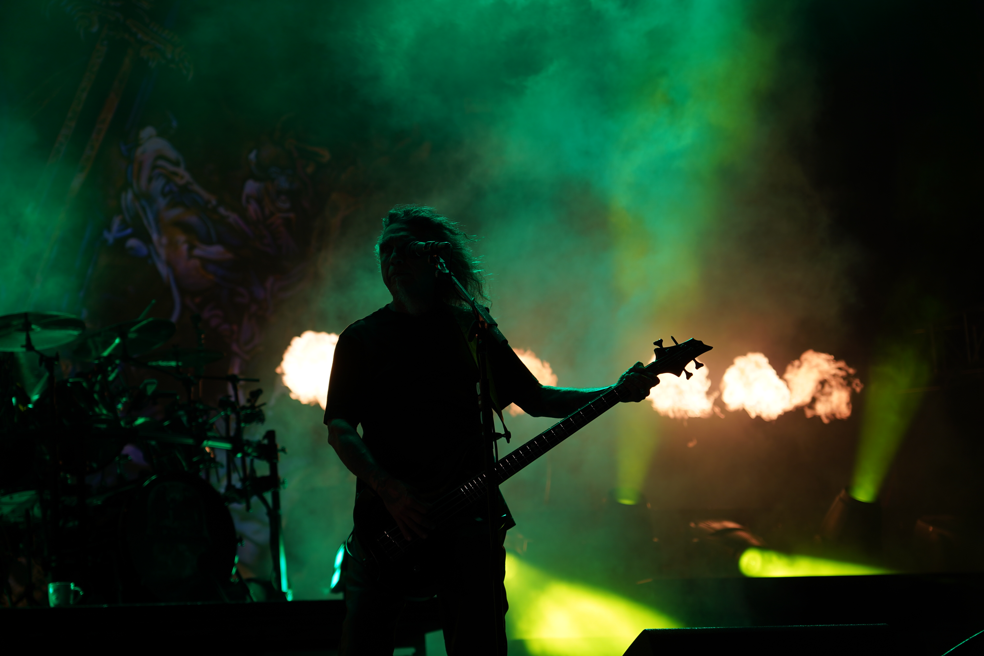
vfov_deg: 16.7
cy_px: 328
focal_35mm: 82
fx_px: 2241
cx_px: 492
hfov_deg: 24.8
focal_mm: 82
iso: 160
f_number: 4
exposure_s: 1/100
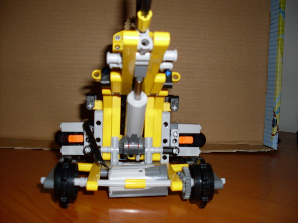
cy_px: 112
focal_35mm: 38
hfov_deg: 49.0
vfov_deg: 37.7
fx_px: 327
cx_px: 149
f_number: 2.8
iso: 100
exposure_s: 1/45
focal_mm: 6.3
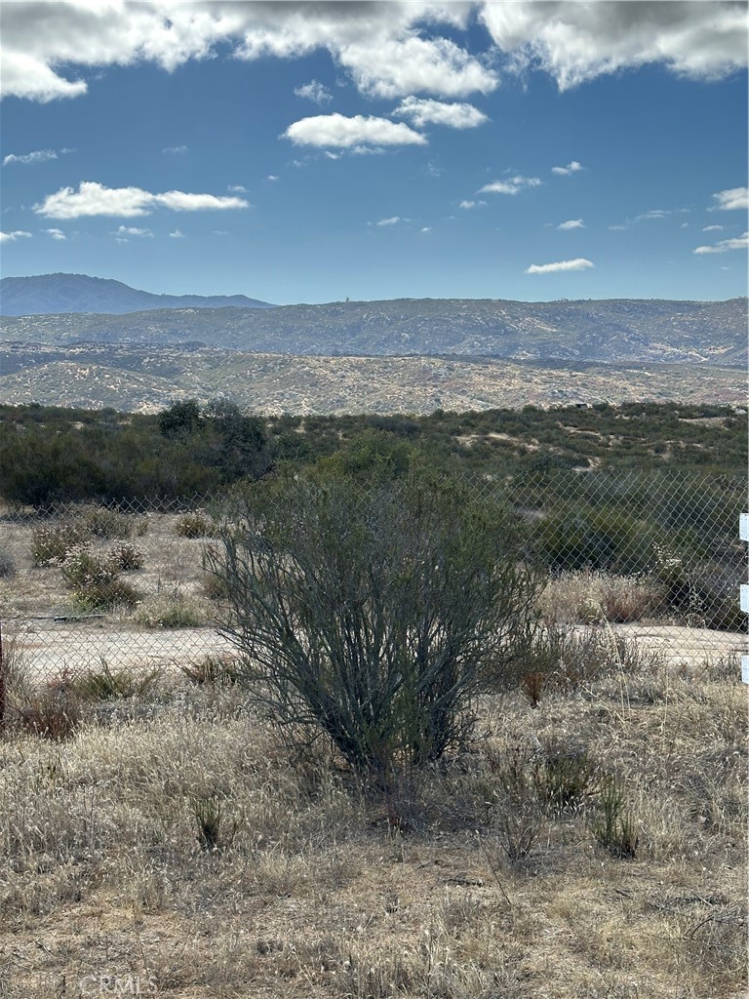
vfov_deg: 39.7
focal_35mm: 48
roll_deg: +3.1
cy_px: 500
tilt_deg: -3.6
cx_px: 374
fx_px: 1385
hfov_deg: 30.3
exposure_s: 1/2976
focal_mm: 6.86
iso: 64
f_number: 1.78
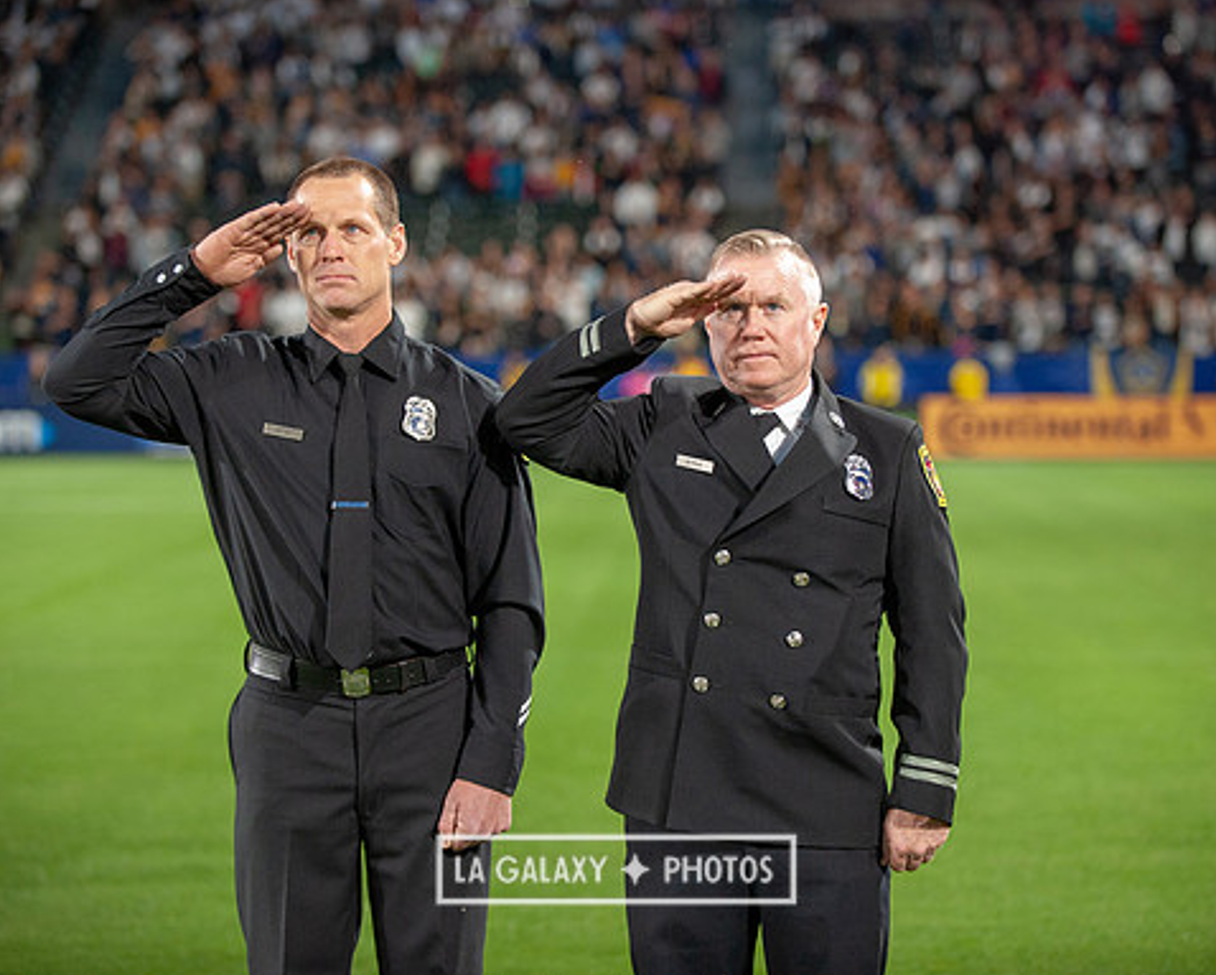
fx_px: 4177
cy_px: 486
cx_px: 616
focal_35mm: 116
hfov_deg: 16.6
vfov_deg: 13.3
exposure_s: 1/500
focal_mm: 102
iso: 1600
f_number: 2.8
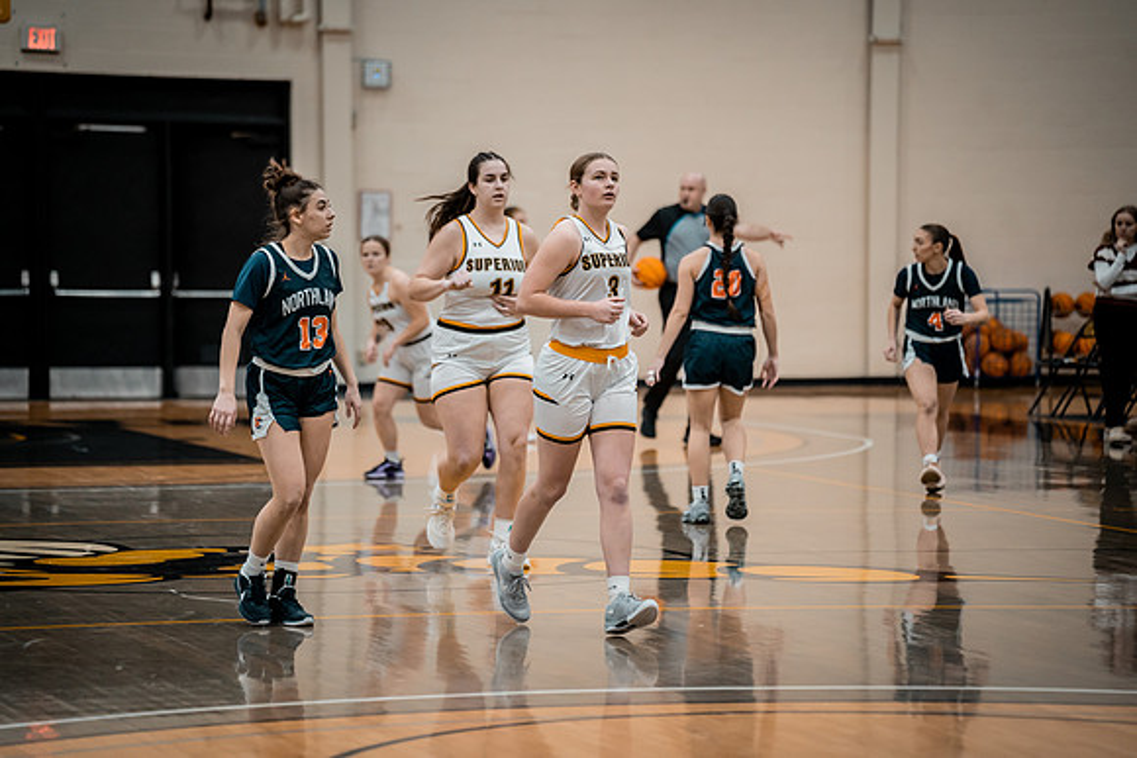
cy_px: 379
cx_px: 568
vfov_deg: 8.8
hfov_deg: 13.2
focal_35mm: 156
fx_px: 4914
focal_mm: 150
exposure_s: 1/640
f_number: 2.8
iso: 1600
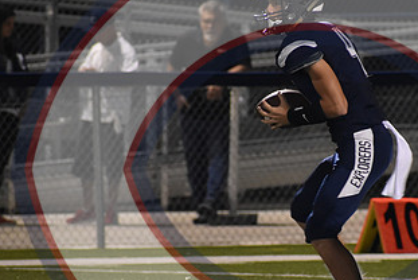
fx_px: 9739
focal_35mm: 838
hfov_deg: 2.5
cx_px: 306
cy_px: 169
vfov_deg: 1.6
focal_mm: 300
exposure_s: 1/60
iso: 2800
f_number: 6.3
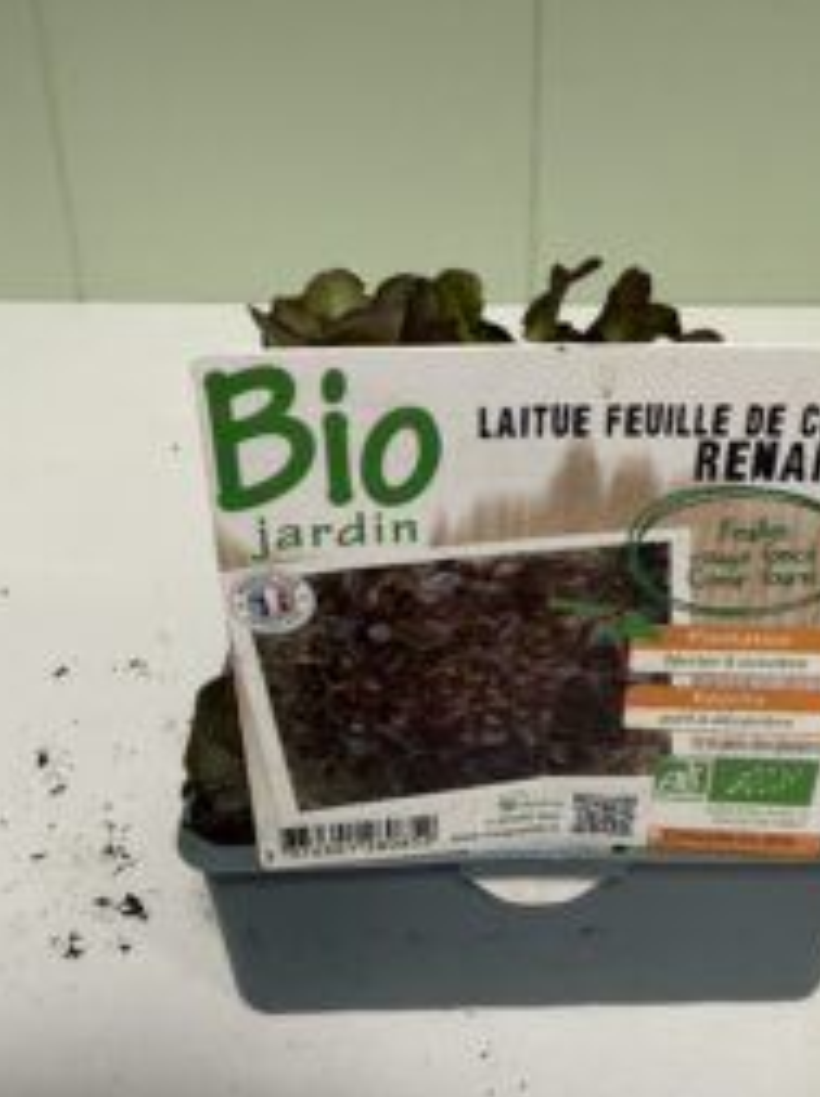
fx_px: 1203
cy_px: 512
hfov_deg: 37.5
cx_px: 486
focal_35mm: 38
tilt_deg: -27.1
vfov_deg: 49.0
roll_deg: -0.8
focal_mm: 2.22
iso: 160
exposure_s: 1/100
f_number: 2.2
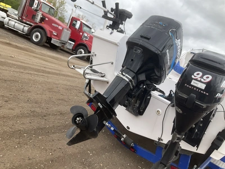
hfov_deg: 61.7
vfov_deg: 48.2
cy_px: 84
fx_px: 188
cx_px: 112
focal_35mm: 29
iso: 25
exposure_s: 1/580
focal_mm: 3
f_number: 1.8
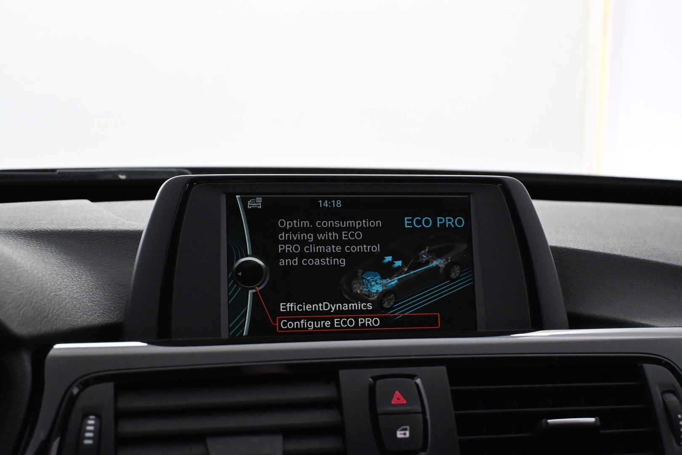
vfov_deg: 25.8
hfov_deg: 37.9
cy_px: 228
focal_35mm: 52
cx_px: 341
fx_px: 995
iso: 4500
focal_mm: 35
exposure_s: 1/60
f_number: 5.3
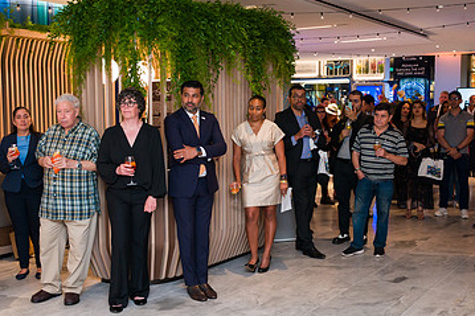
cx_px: 269
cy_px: 153
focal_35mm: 45
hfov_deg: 43.5
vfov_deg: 29.8
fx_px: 593
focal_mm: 26.5
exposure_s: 1/160
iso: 800
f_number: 3.2
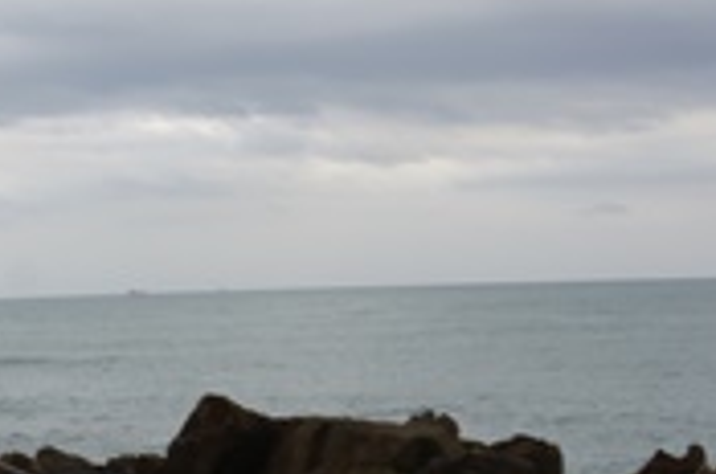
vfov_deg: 18.1
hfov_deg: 26.2
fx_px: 1469
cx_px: 37
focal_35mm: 74
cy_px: 427
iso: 100
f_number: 9
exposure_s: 1/60
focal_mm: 18
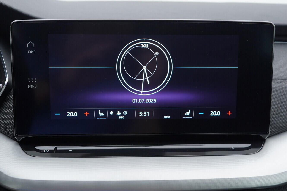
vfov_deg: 34.2
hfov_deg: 49.5
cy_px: 103
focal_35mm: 39
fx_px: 311
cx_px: 135
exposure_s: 1/50
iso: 125
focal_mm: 24
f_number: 3.2
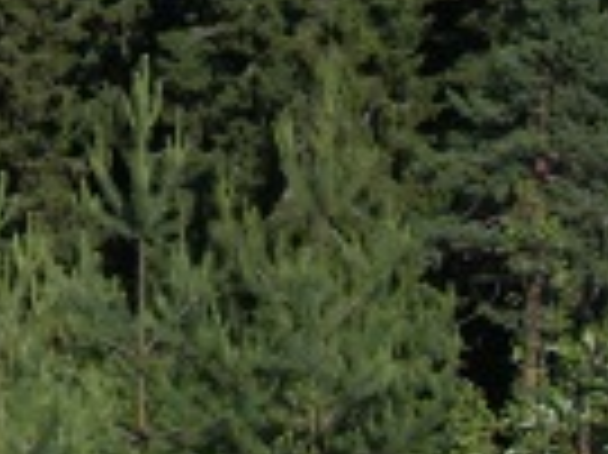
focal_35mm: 168
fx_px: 2948
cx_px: -365
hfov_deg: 11.2
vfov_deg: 8.2
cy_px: -560
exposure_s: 1/1000
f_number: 4.3
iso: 80
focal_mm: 5.8
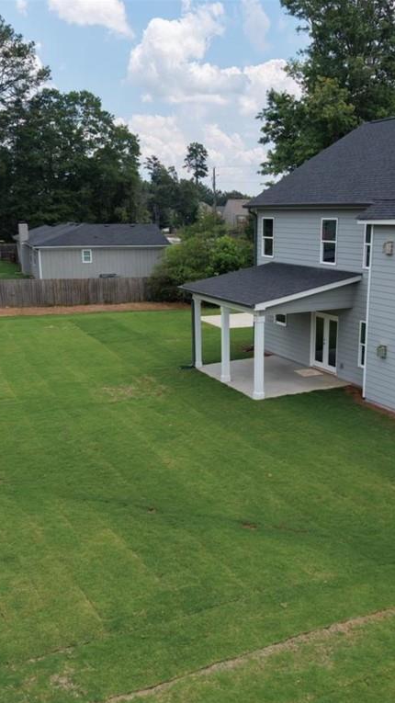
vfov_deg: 56.6
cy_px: 352
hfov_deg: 33.6
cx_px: 235
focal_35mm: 35
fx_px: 652
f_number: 1.8
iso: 400
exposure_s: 1/5000
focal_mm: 8.67
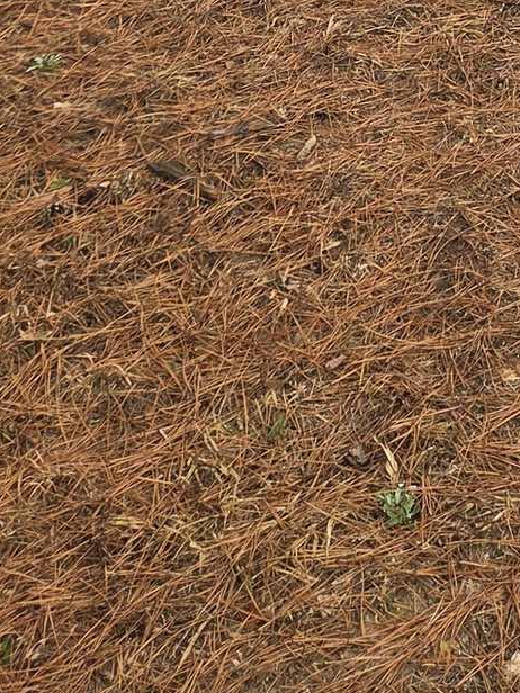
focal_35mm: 86
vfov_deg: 18.3
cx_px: 843
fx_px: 1723
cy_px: -524
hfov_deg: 15.5
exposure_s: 1/2417
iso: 80
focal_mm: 5.4
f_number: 1.8
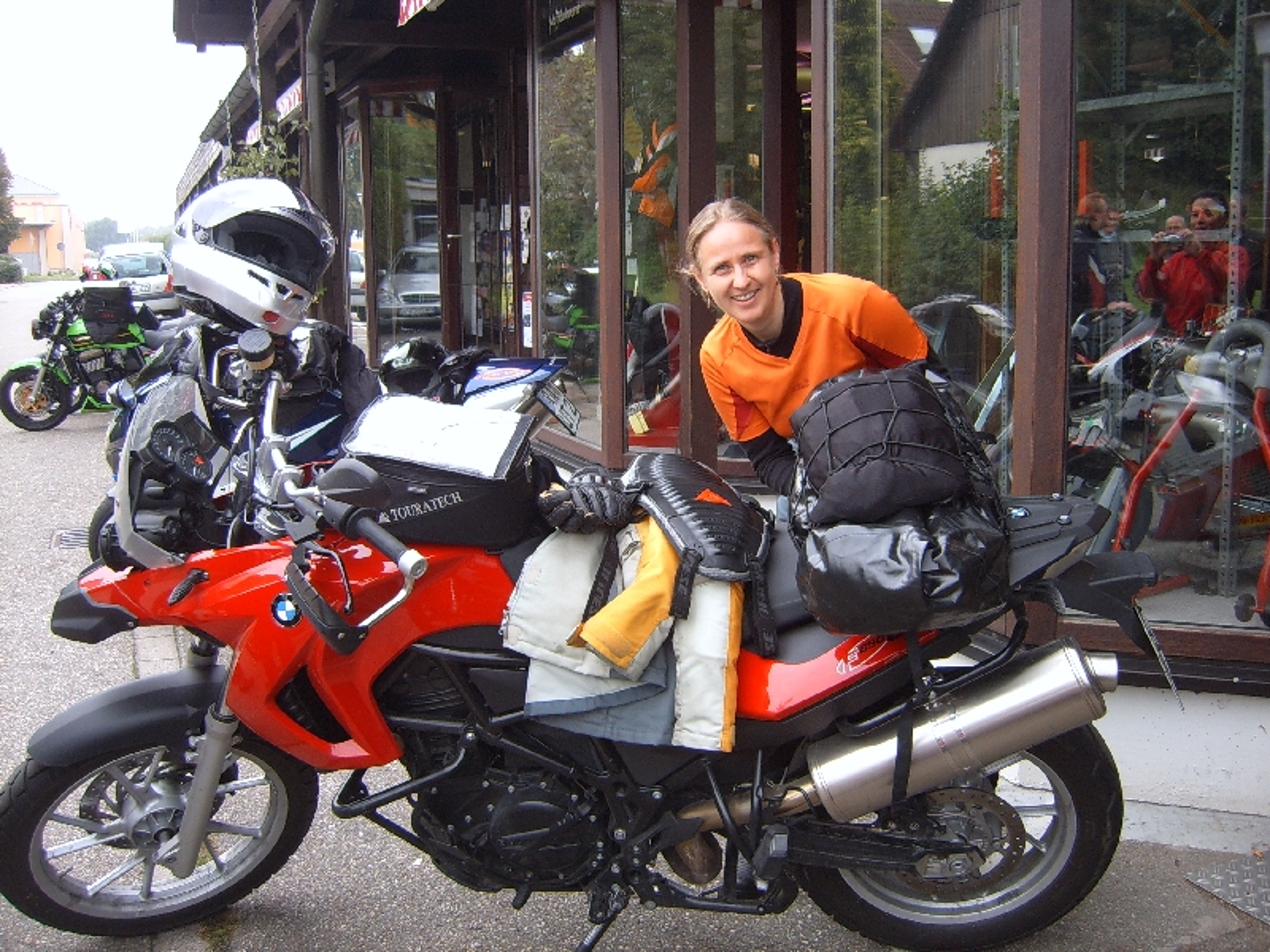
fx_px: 1284
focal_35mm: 35
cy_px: 476
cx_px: 635
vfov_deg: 40.7
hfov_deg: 52.6
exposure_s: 1/90
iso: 50
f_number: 2.8
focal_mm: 5.8
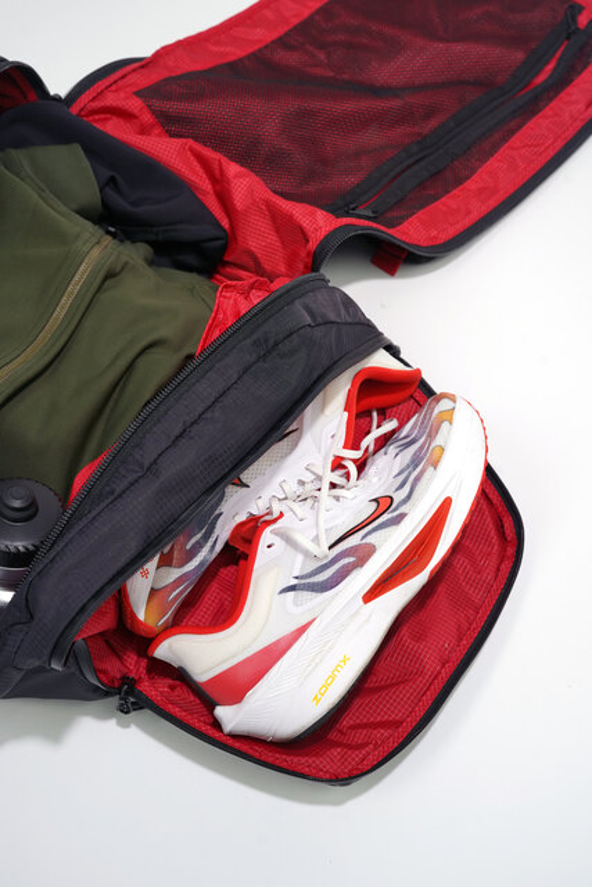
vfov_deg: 39.6
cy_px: 444
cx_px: 296
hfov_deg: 27.0
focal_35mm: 50
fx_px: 1233
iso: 500
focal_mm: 50
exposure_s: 1/60
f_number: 5.6
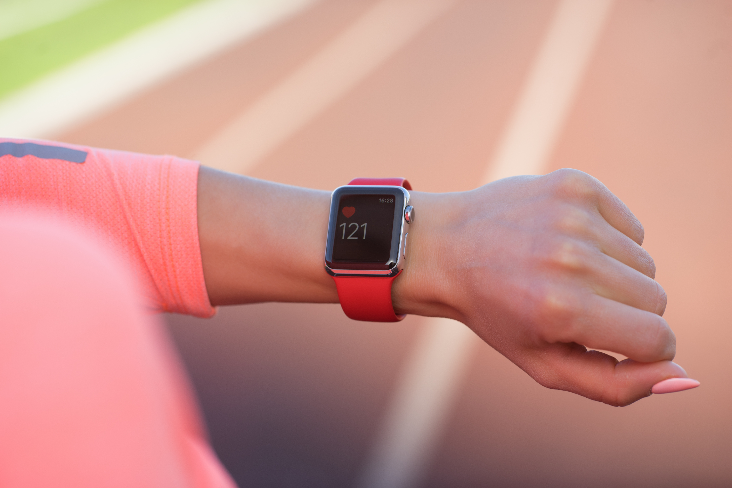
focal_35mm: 100
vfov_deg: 13.7
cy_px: 244
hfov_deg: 20.4
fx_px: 2033
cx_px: 366
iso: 100
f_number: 5.6
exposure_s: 1/160
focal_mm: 100
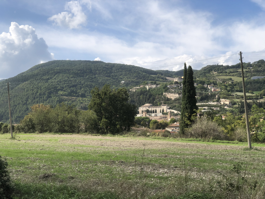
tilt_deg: +3.4
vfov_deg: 28.0
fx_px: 398
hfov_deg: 36.8
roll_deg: +1.3
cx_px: 132
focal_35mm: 52
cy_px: 100
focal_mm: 6
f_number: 2.4
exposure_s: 1/1245
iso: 16
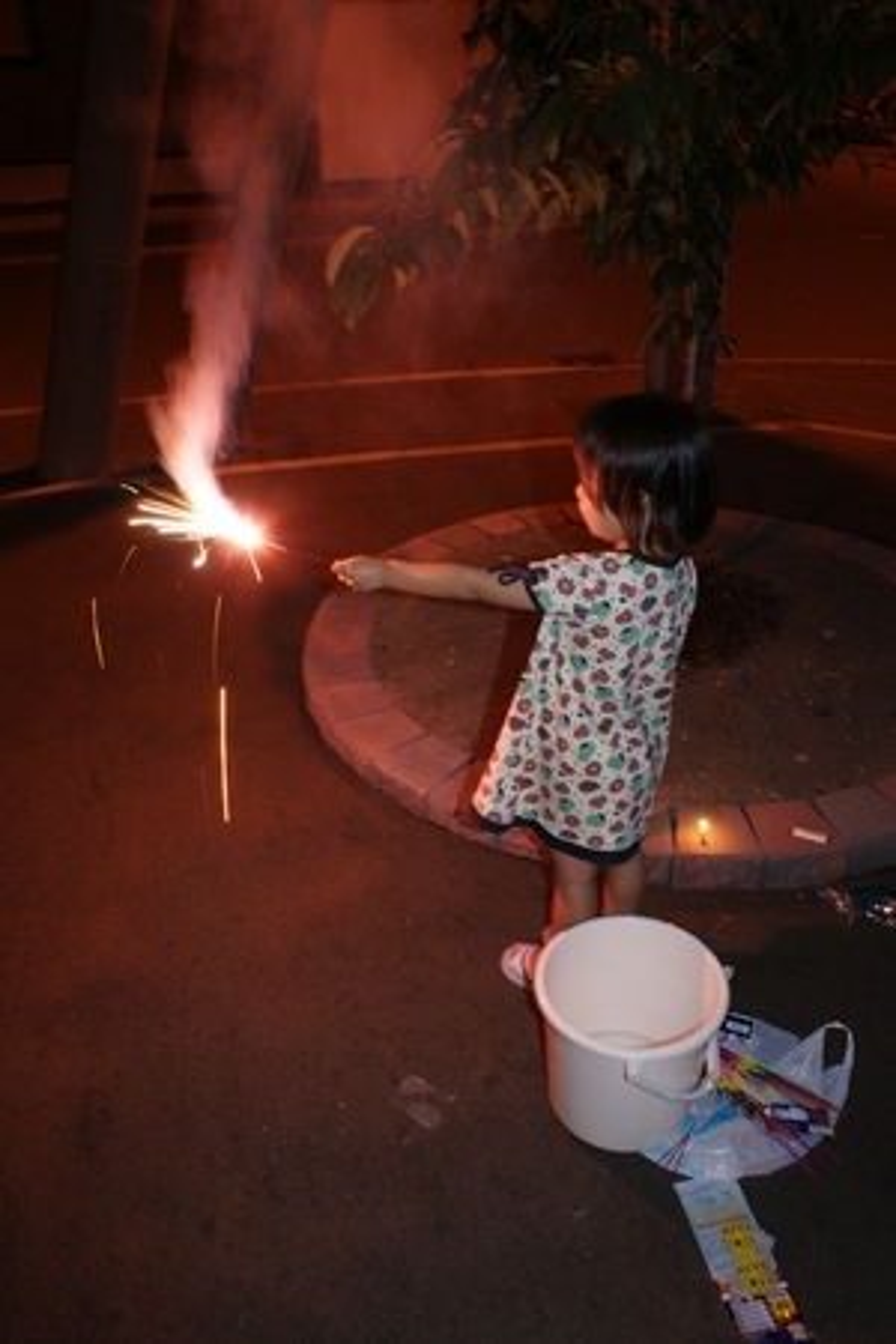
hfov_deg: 47.9
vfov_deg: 67.4
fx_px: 1008
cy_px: 672
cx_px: 448
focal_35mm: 27
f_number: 5.6
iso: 800
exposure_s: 1/8
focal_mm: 18
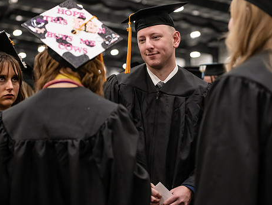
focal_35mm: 85
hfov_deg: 23.0
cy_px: 94
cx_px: 137
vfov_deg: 17.4
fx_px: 668
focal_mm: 70
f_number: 3.2
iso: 2000
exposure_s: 1/200
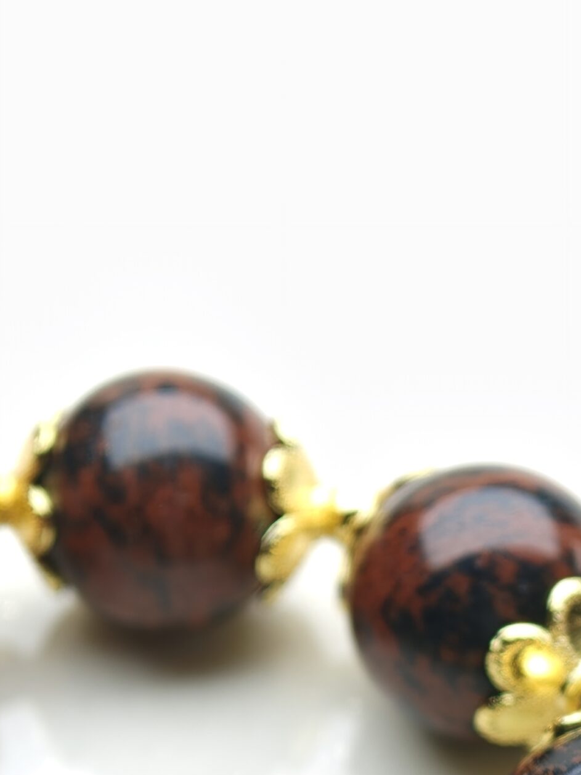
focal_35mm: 203
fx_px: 4544
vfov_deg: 9.6
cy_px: 976
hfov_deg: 7.3
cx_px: 643
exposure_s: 1/209
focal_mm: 16.53
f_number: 2.1
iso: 80
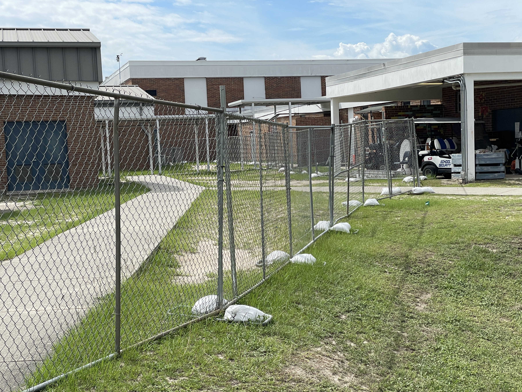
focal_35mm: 58
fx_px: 875
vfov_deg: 25.2
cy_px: 217
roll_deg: +3.7
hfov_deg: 33.2
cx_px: 278
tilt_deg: -3.6
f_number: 2
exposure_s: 1/1996
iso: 25
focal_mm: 6
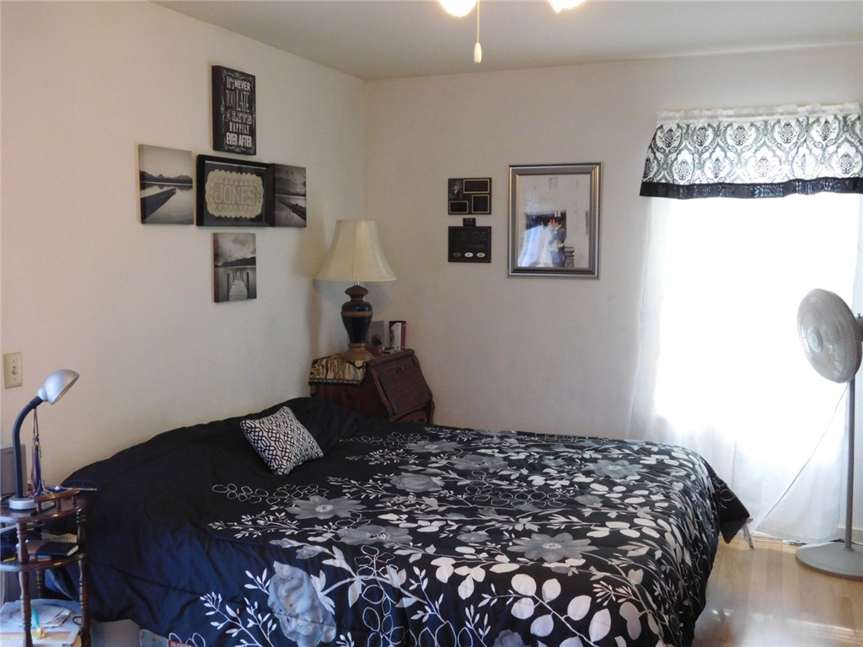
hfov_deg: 51.4
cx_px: 432
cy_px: 324
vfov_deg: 39.7
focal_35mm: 36
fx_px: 898
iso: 400
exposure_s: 1/25
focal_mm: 6.3
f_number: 3.5
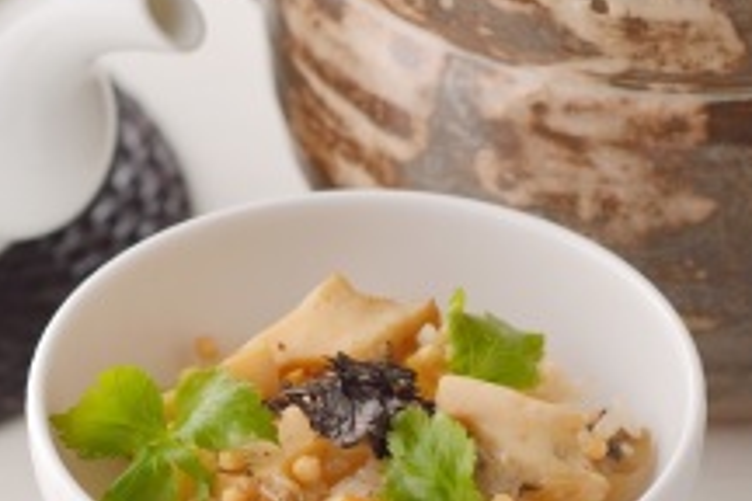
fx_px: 5264
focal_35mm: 252
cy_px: -33
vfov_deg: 5.4
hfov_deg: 8.2
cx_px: 303
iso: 100
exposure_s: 1/125
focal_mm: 85
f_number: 6
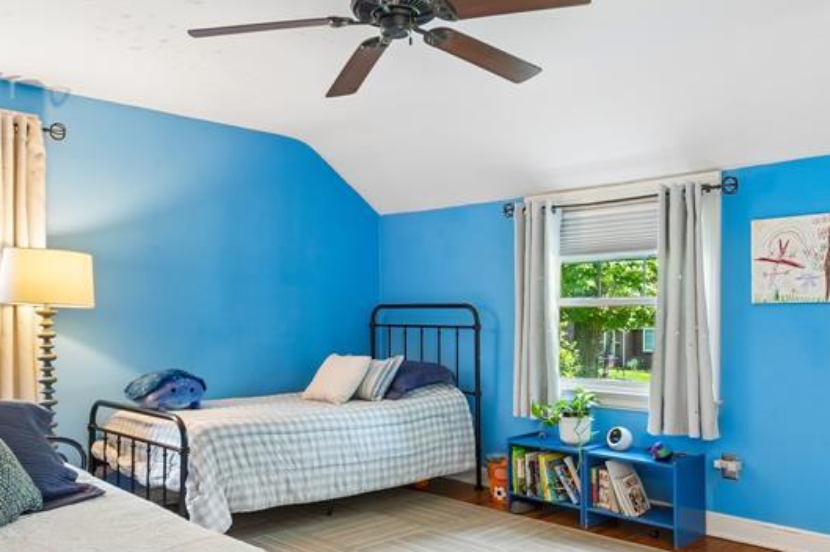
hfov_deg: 60.2
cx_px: 460
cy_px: 329
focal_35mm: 31
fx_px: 714
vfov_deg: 42.1
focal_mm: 16
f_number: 8
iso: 400
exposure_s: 1/2.5
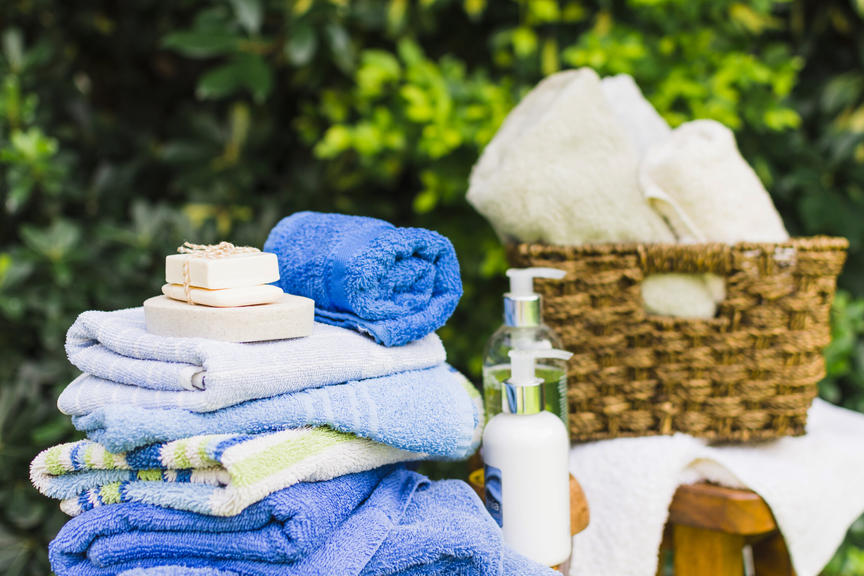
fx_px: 1260
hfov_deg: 37.8
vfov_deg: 25.8
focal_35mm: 52
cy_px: 288
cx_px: 432
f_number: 2.5
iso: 100
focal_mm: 35
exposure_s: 1/400
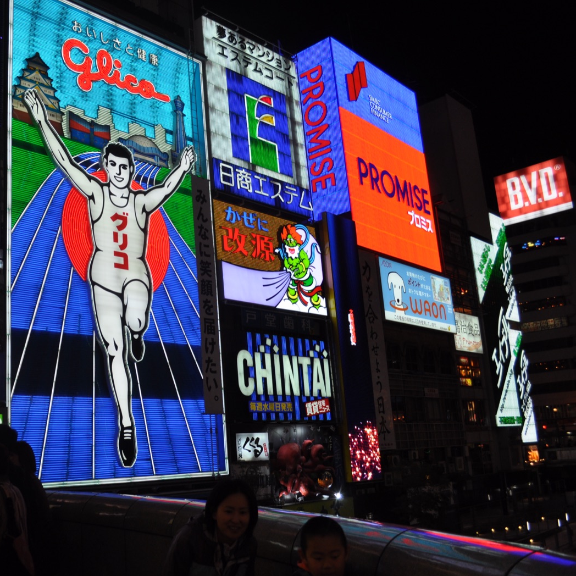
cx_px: 139
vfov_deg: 47.2
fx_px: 659
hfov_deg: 45.5
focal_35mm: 35
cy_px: 291
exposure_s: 1/100
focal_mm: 18
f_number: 5
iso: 400
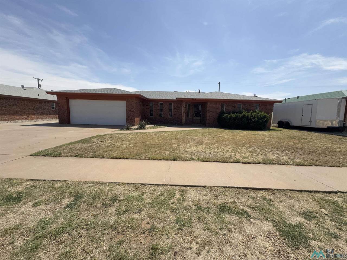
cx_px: 174
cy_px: 130
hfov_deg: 102.1
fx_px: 140
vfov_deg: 85.7
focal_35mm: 14
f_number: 2.2
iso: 50
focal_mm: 2.22
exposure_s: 1/2494
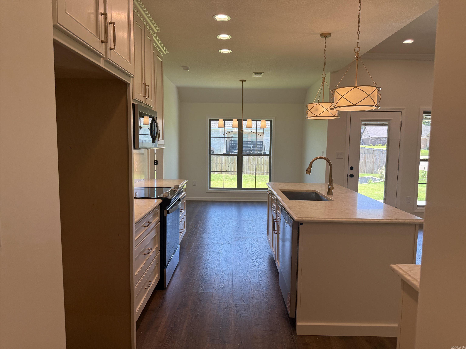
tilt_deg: -6.0
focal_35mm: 24
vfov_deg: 56.8
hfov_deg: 71.6
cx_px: 233
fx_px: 323
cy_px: 174
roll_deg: -1.8
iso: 100
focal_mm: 6.76
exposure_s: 1/365
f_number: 1.78
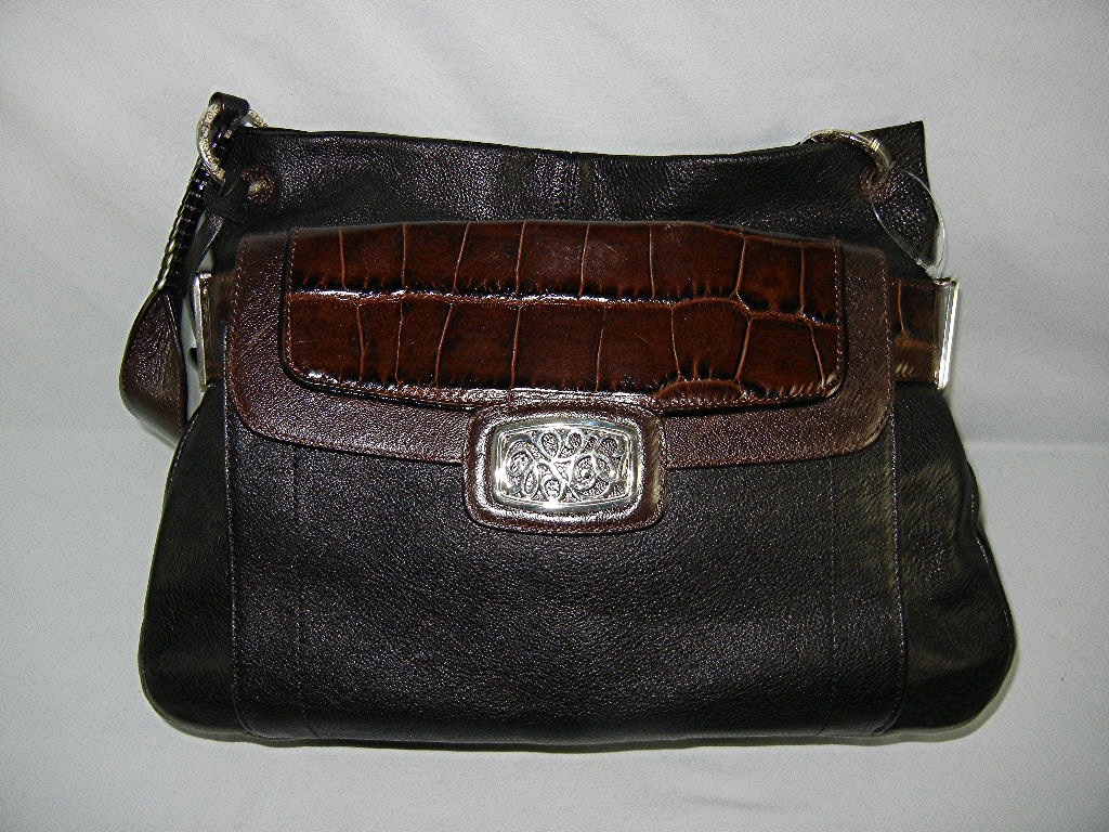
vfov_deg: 46.8
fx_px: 961
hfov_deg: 60.0
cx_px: 554
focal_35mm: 30
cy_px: 416
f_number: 7
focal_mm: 5.4
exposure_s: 1/30
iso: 200
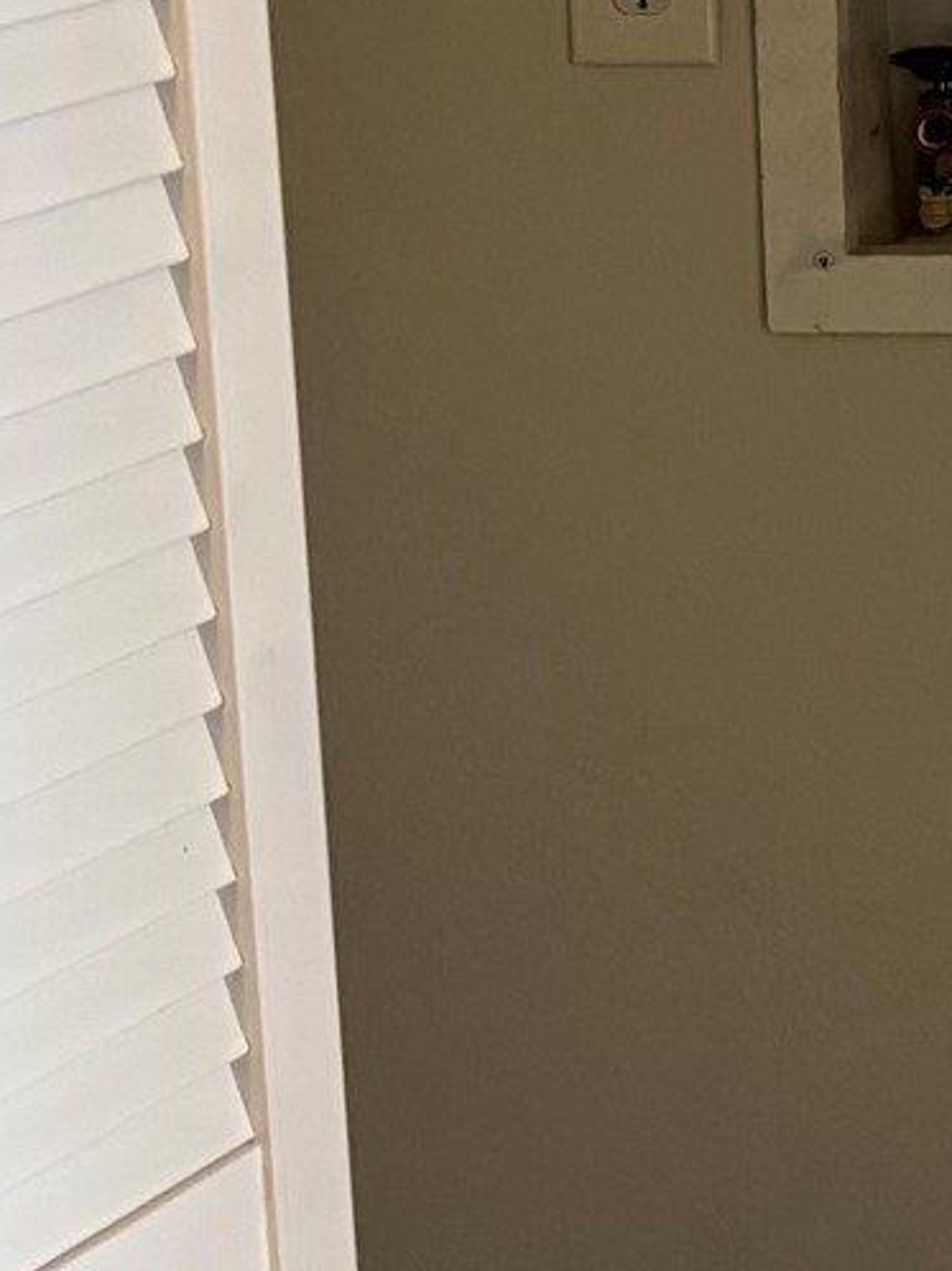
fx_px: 3927
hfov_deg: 11.7
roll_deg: +0.2
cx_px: 2162
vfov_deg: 17.4
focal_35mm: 107
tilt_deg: -8.9
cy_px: -301
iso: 320
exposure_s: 1/60
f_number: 1.6
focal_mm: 5.96
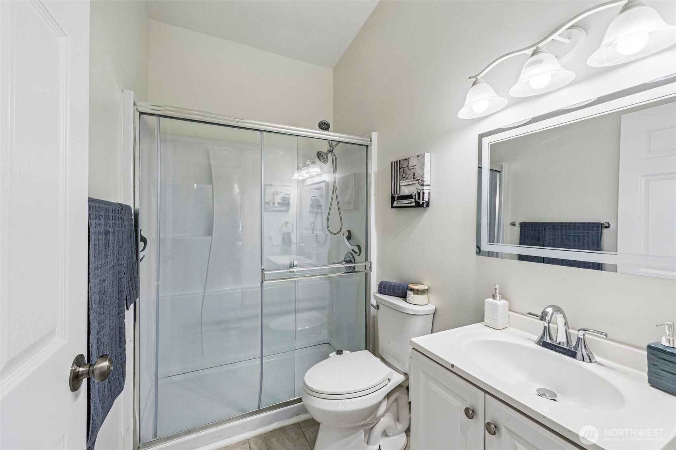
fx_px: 282
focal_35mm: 15
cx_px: 338
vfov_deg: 77.3
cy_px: 225
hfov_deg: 100.4
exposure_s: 1/10
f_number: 9
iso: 250
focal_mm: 10
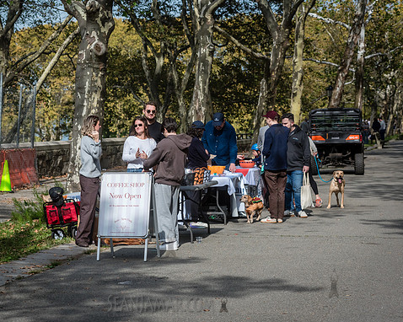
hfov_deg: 16.9
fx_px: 1359
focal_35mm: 114
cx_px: 170
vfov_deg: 13.5
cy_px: 161
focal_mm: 100
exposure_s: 1/4000
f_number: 6.3
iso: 1000
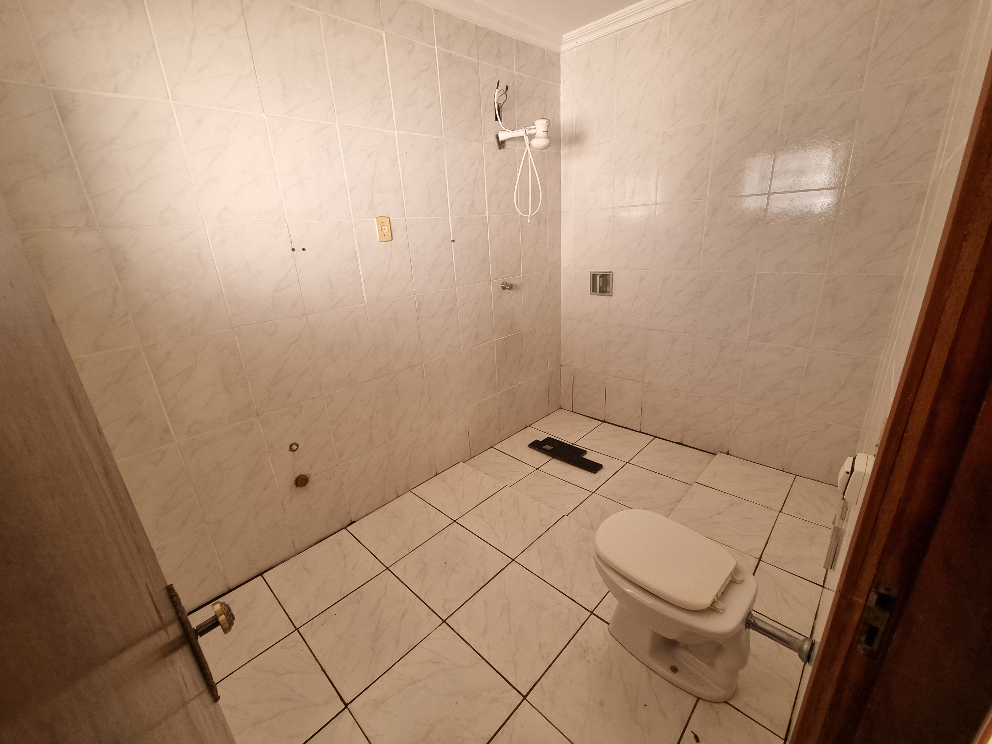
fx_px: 373
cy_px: 372
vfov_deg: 89.9
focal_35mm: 13
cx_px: 496
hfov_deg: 106.2
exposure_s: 1/60
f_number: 2.2
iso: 125
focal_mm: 2.2
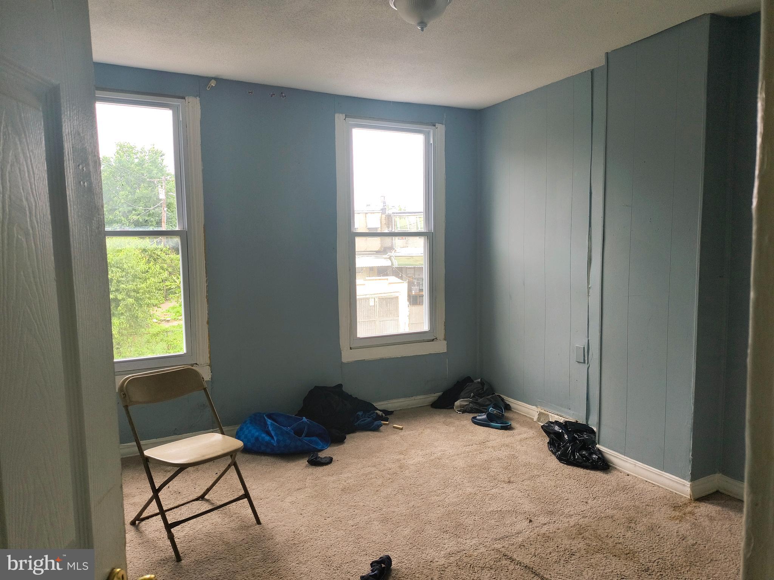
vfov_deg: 54.9
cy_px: 290
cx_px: 387
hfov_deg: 69.4
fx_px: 559
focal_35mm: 25
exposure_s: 1/100
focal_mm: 4.68
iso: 168
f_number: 1.7
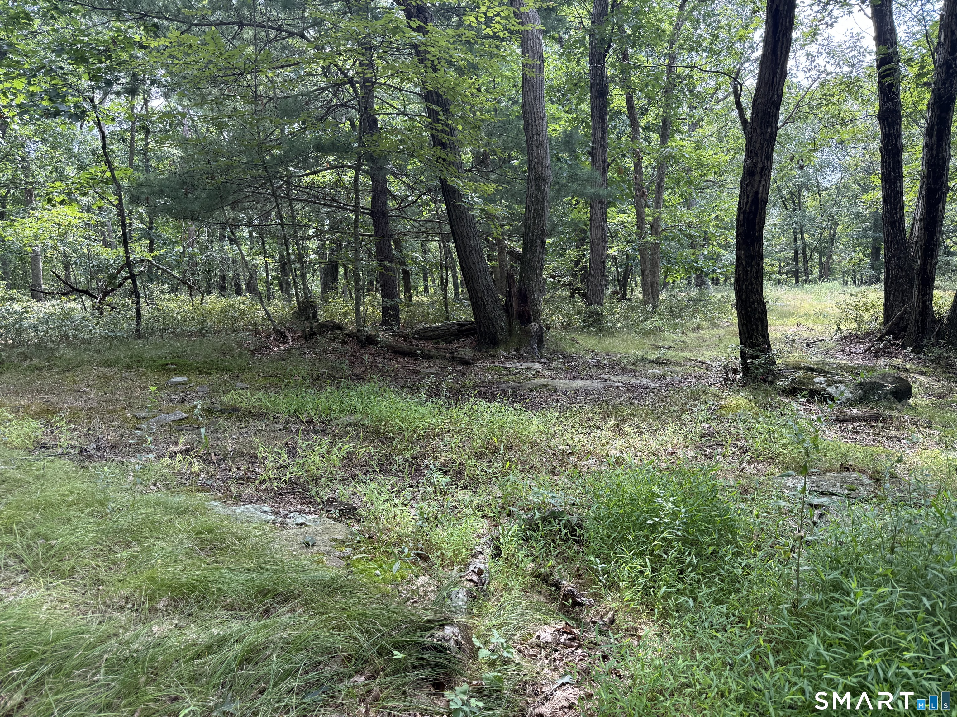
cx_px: 478
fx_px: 664
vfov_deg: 56.8
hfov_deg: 71.6
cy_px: 358
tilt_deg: -3.0
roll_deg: +2.9
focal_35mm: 24
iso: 100
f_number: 1.78
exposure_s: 1/360
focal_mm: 6.76
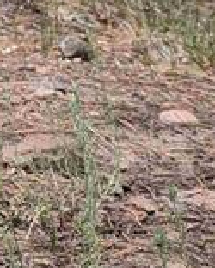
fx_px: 1216
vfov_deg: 12.3
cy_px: -64
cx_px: -248
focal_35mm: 153
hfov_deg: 9.3
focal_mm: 6.9
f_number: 1.68
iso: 15
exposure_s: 1/316
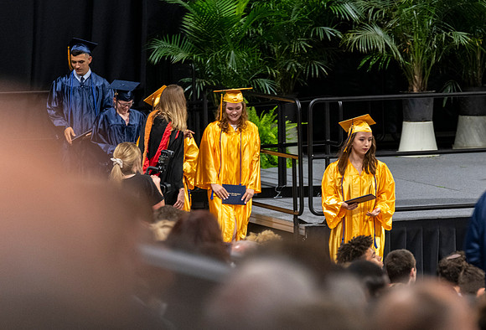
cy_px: 200
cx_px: 364
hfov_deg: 7.2
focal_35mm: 283
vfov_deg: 4.9
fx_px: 3843
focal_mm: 190
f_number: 4
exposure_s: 1/200
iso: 2000
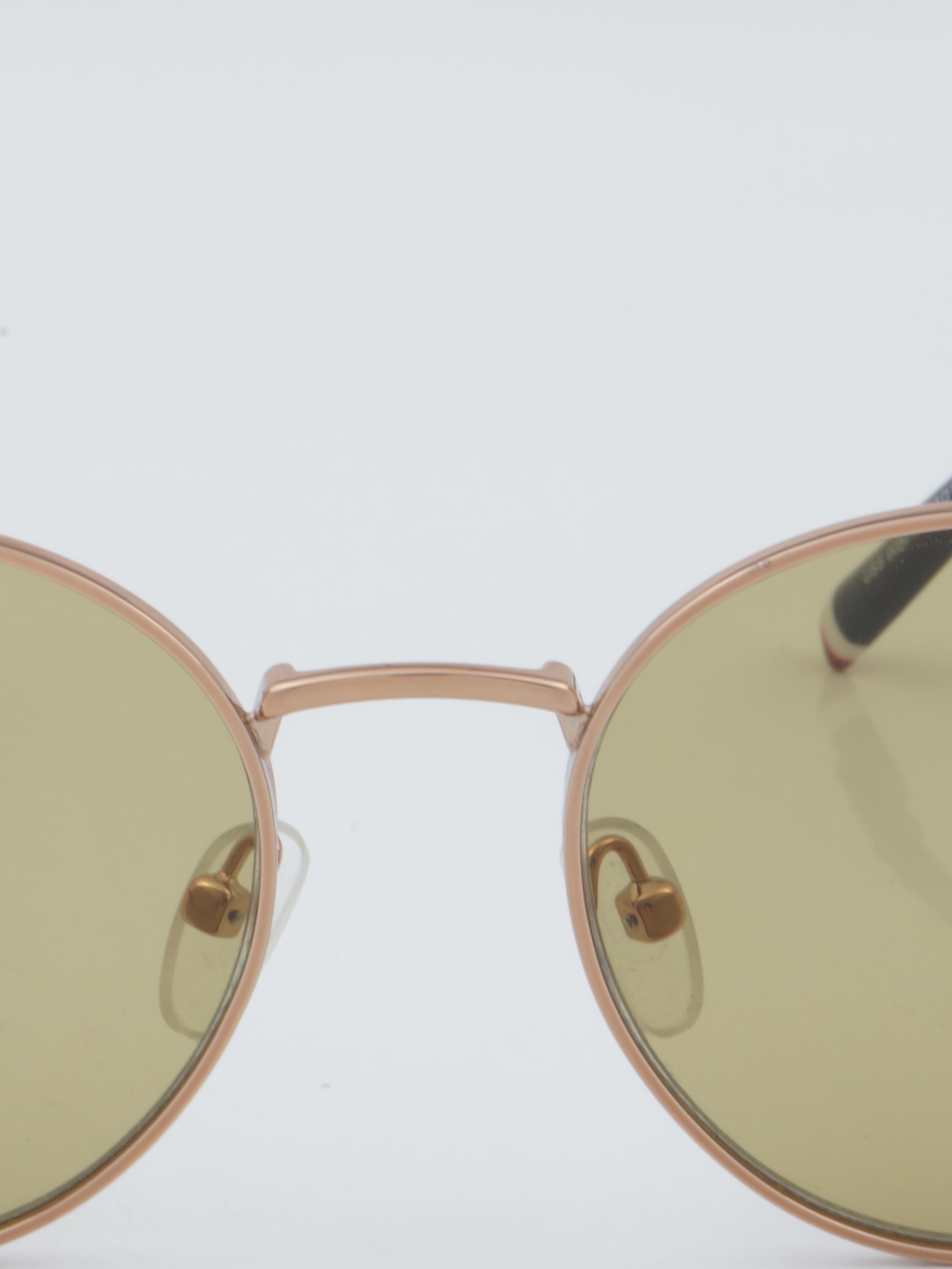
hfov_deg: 10.2
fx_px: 5312
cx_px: 429
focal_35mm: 145
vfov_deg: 13.6
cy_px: 766
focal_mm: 55
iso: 100
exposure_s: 1/3
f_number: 32
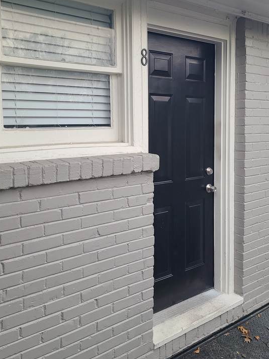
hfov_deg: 40.7
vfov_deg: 52.4
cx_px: 137
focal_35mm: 35
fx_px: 363
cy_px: 151
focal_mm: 5.4
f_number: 1.8
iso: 40
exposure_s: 1/315
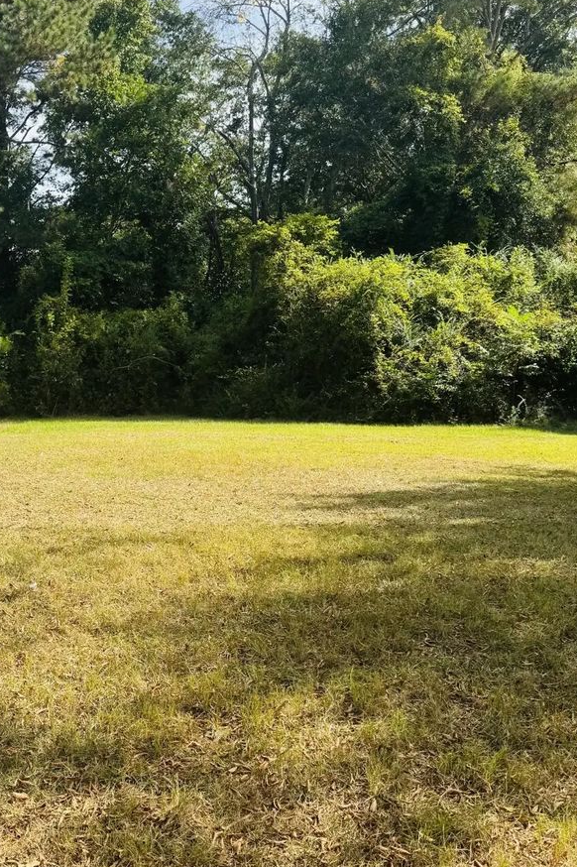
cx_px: 163
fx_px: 938
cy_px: 424
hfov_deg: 33.7
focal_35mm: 39
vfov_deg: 49.6
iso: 80
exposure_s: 1/1261
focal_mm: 6.76
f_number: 1.78
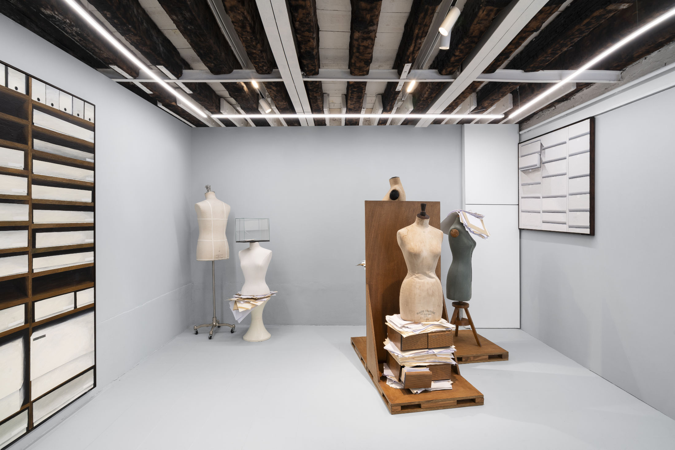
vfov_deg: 67.4
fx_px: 337
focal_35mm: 18
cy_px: 225
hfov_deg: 90.0
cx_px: 338
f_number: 11
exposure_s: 1.6
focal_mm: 18
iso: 100
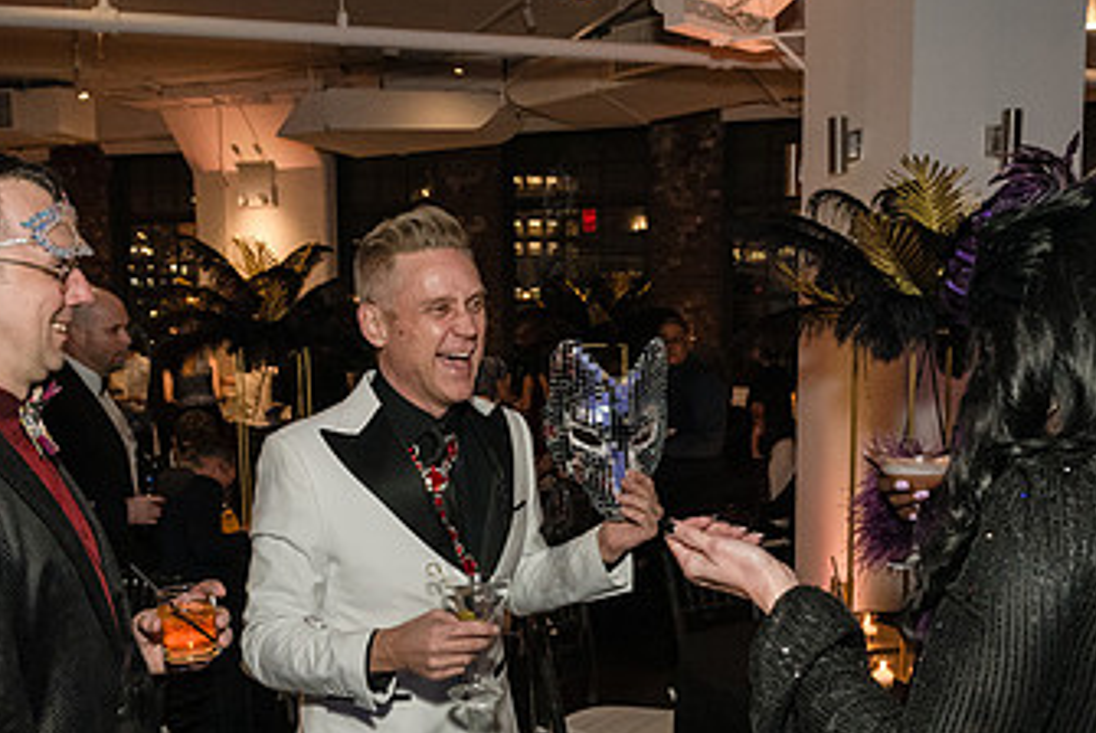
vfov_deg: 29.5
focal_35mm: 45
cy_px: 535
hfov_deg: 43.6
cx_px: 556
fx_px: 1371
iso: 5000
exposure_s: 1/160
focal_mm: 26
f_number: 4.5
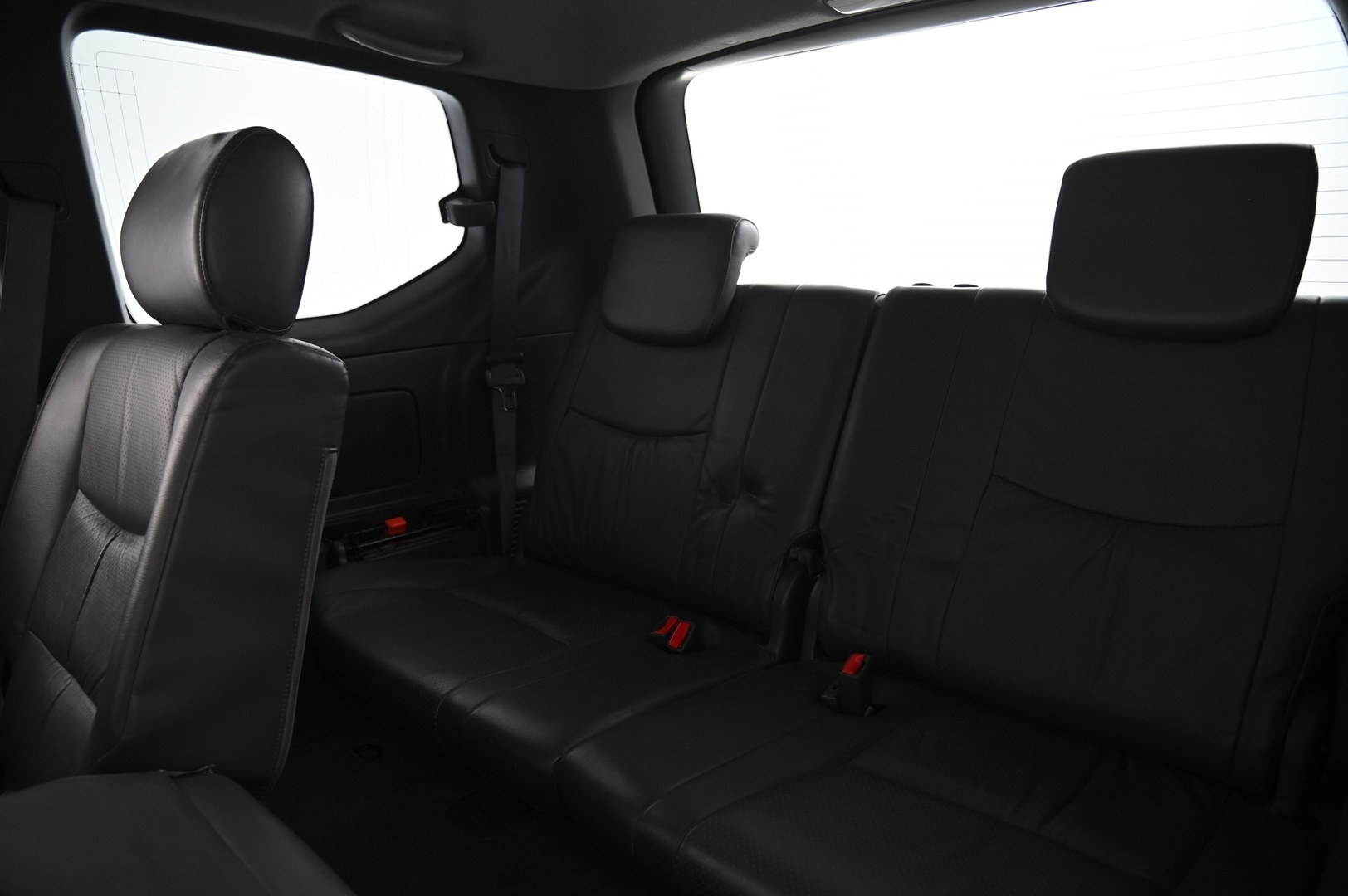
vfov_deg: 53.1
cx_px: 674
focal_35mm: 24
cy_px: 448
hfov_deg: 73.8
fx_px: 898
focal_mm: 24
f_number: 4
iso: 1000
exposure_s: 1/6
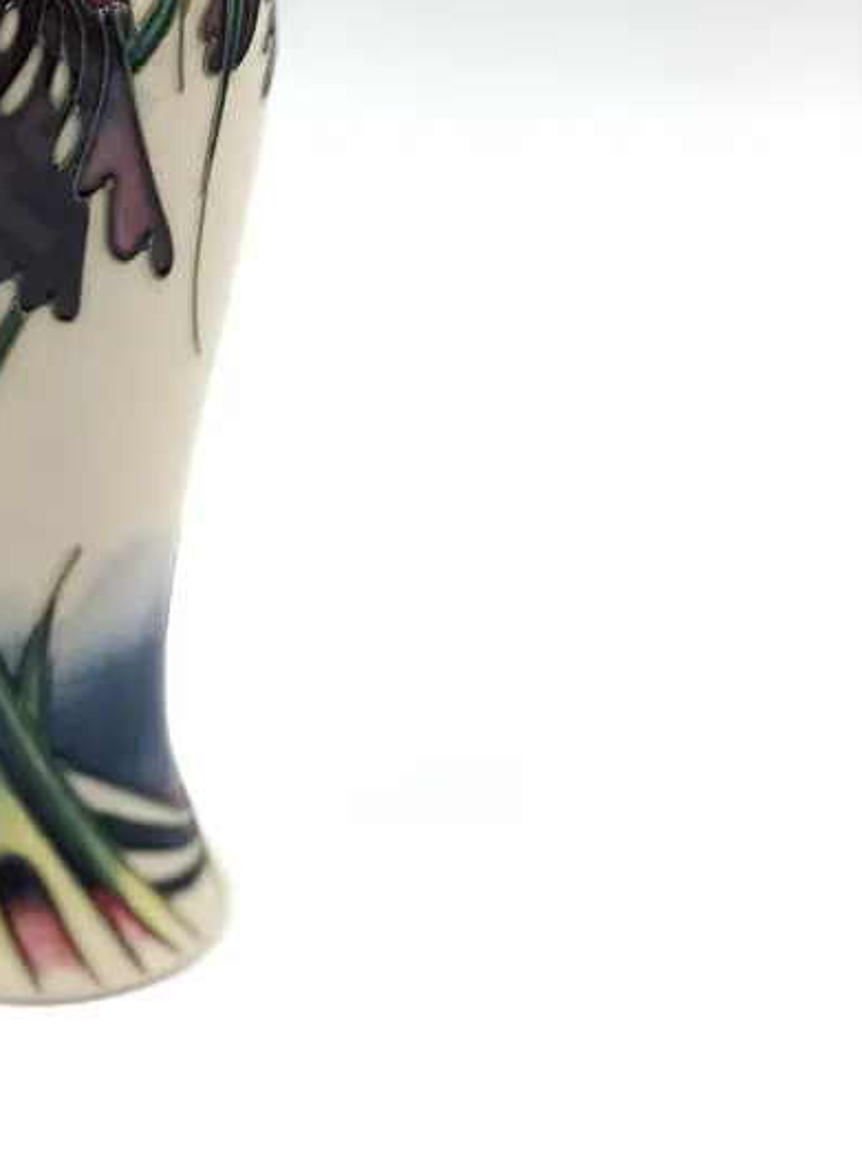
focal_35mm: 112
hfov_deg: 13.1
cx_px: 29
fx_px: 3717
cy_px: 190
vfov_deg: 17.4
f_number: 2.8
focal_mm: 6.6
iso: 20
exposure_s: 1/100
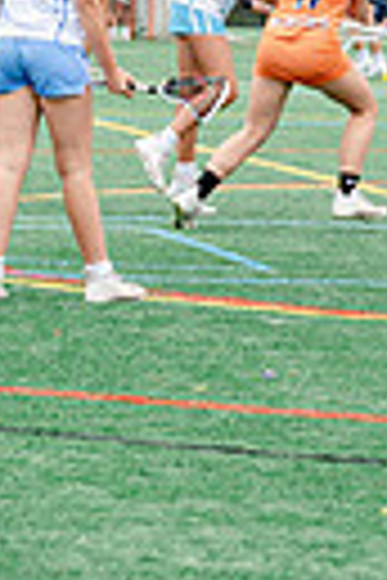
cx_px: 1287
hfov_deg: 3.0
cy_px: 34
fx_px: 7256
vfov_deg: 4.6
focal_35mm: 450
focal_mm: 100
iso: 250
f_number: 4.5
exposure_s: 1/320
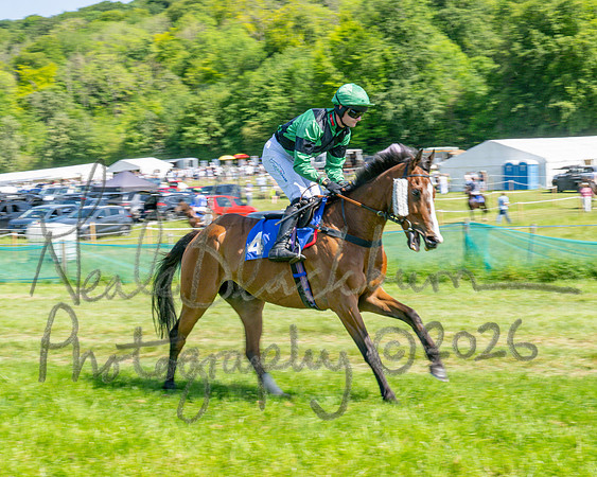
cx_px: 254
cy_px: 238
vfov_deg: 19.4
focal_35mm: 79
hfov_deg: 24.2
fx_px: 1392
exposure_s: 1/160
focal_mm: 70
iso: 200
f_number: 18
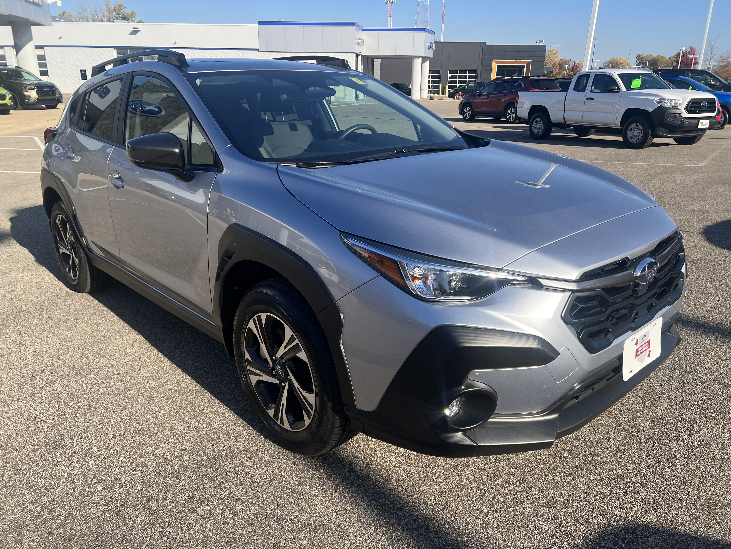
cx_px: 366
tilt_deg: -21.6
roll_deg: -0.9
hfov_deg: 67.3
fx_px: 549
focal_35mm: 26
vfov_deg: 53.1
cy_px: 274
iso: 50
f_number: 1.5
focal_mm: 5.7
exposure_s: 1/2404
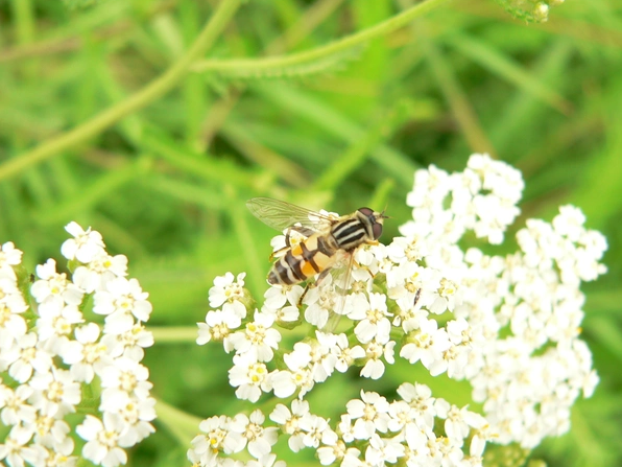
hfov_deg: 33.2
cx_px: 309
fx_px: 1042
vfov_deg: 25.2
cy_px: 227
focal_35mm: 58
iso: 80
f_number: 3.7
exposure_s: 1/60
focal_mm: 8.9
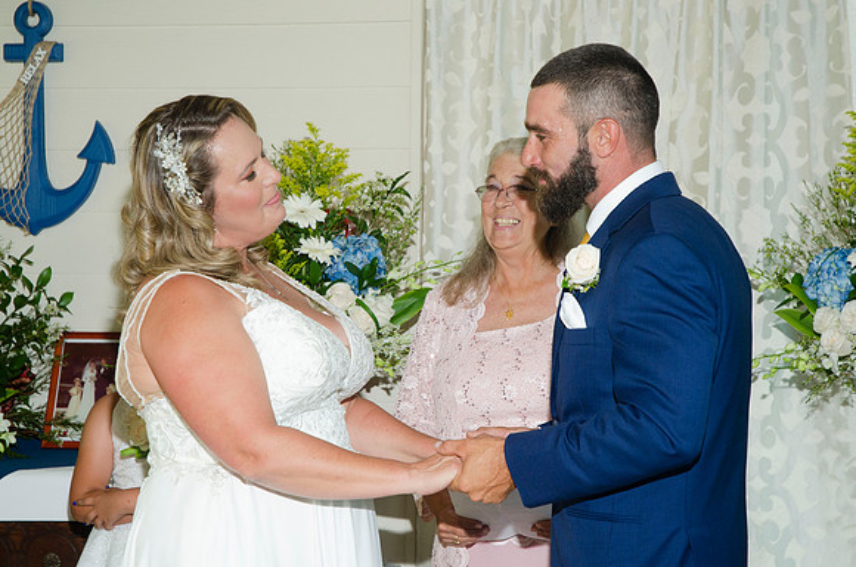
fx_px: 1957
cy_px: 284
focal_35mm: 82
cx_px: 428
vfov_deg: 16.5
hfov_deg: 24.7
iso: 400
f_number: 5.6
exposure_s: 1/125
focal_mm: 55
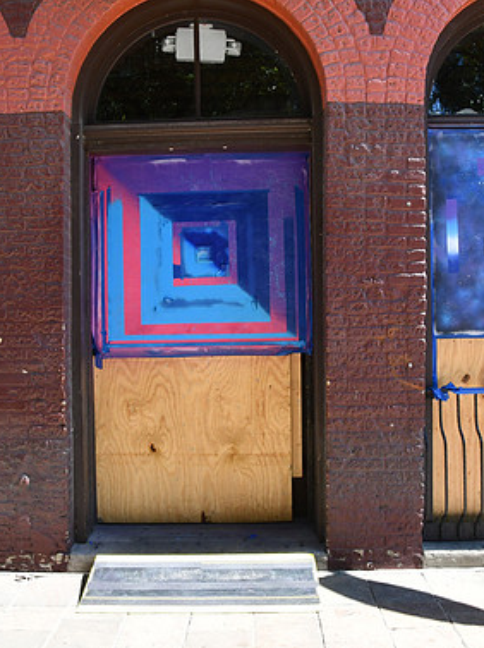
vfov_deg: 46.8
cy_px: 319
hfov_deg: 35.9
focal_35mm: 40
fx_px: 747
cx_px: 240
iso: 800
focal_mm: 18
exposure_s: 1/125
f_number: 16
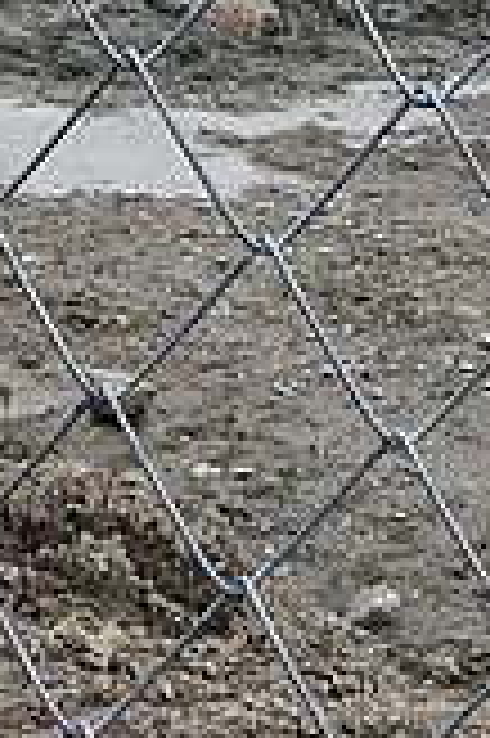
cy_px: -414
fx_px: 4460
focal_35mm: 218
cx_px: 58
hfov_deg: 6.3
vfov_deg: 9.2
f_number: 3.2
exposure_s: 1/250
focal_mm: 7.7
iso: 100
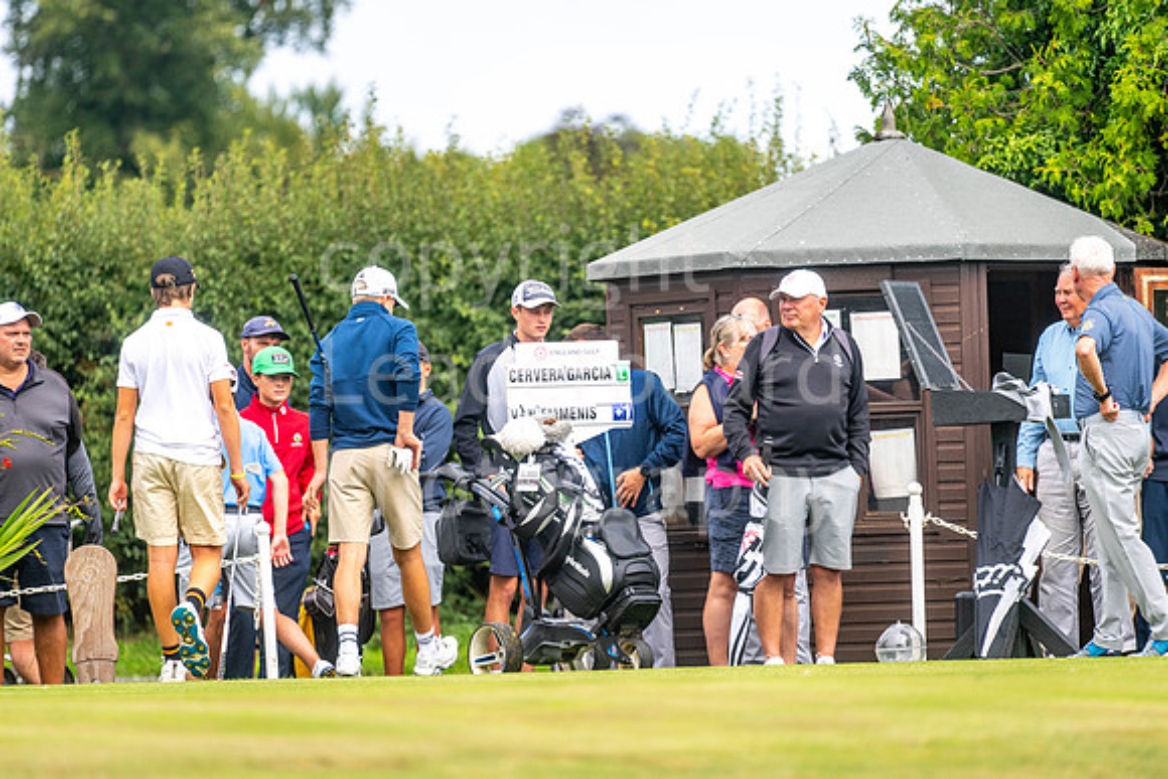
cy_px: 390
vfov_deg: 4.6
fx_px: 9735
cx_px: 584
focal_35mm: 300
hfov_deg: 6.9
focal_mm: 300
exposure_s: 1/2500
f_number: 4
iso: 320
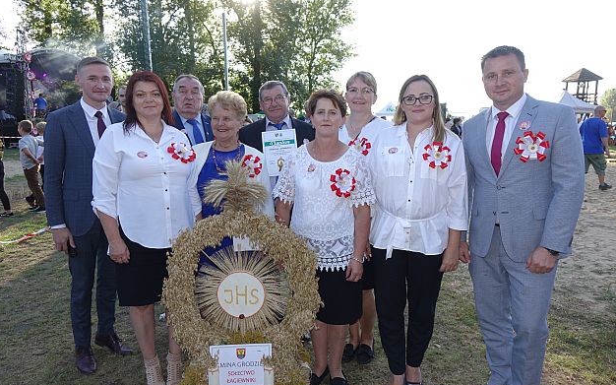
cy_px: 208
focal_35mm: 25
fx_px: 420
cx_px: 311
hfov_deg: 72.6
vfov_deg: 49.2
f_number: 3.5
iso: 125
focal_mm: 8.8
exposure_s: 1/200
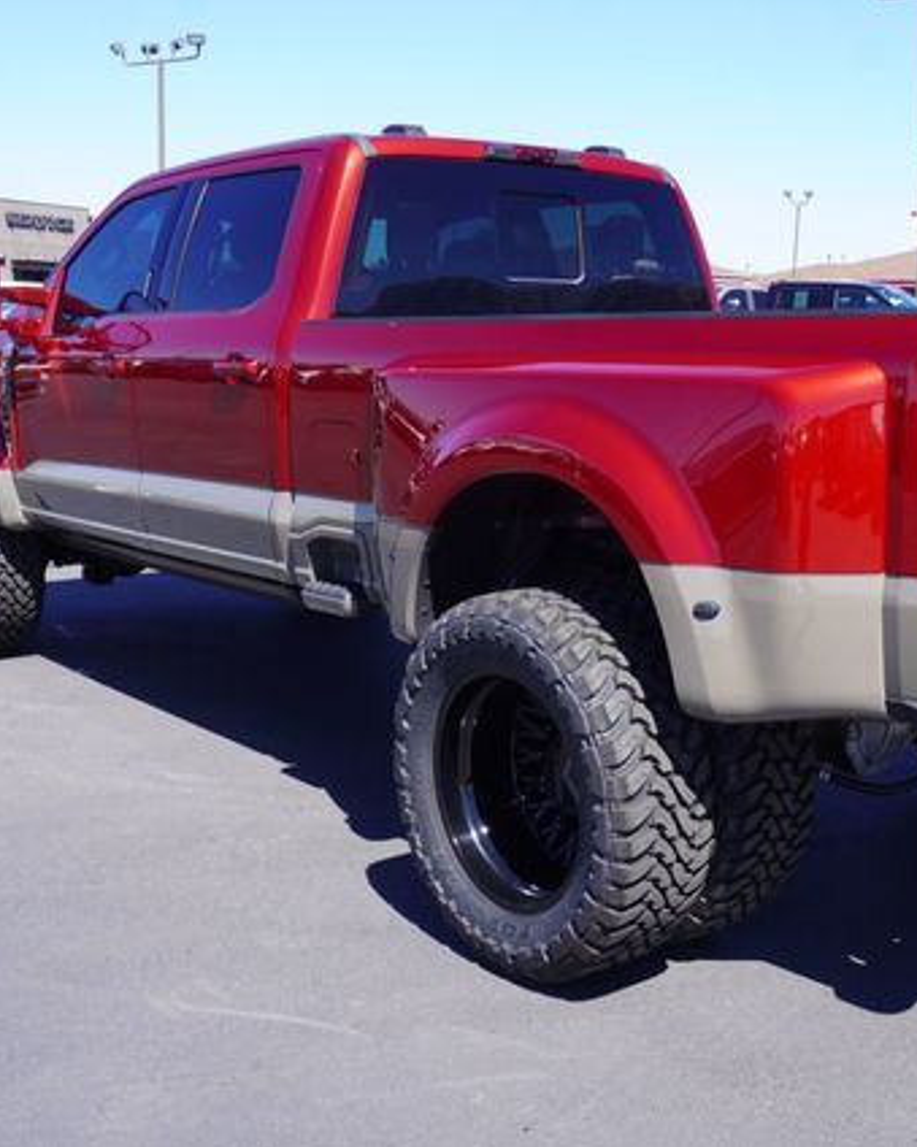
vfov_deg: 41.4
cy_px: 574
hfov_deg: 33.2
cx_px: 646
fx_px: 1517
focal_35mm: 45
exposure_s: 1/125
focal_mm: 21
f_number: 8
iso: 100
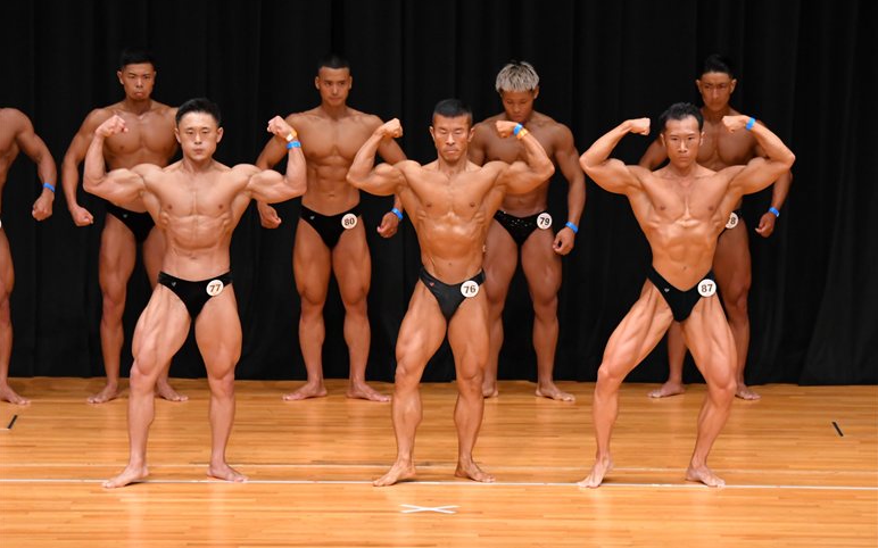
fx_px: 5311
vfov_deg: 5.9
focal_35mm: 222
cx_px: 438
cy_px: 285
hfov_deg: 9.5
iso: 4000
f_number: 5.6
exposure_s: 1/400
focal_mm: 145
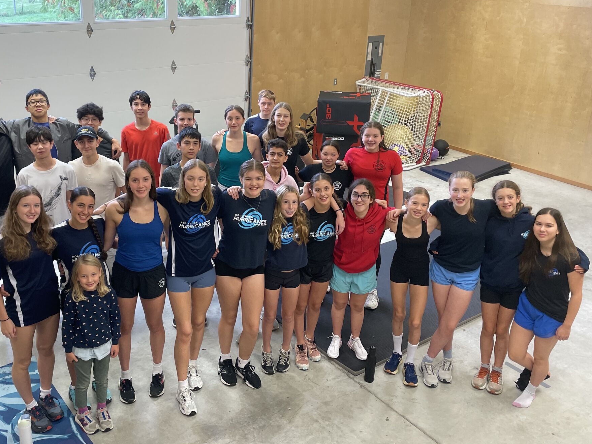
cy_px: 201
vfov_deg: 38.6
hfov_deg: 49.9
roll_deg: -1.1
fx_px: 633
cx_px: 246
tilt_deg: -21.1
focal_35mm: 37
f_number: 1.6
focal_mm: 4.2
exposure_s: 1/120
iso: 100
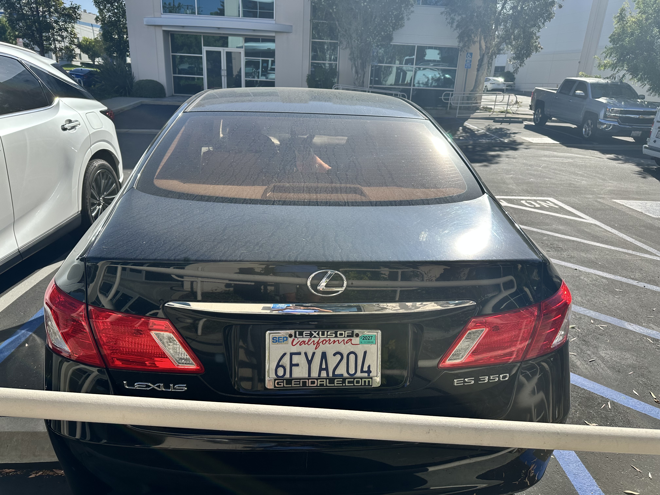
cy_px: 248
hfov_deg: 71.6
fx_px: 458
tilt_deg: -20.6
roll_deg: -3.1
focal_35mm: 24
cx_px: 330
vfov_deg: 56.8
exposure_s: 1/4348
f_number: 1.78
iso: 80
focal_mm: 6.86
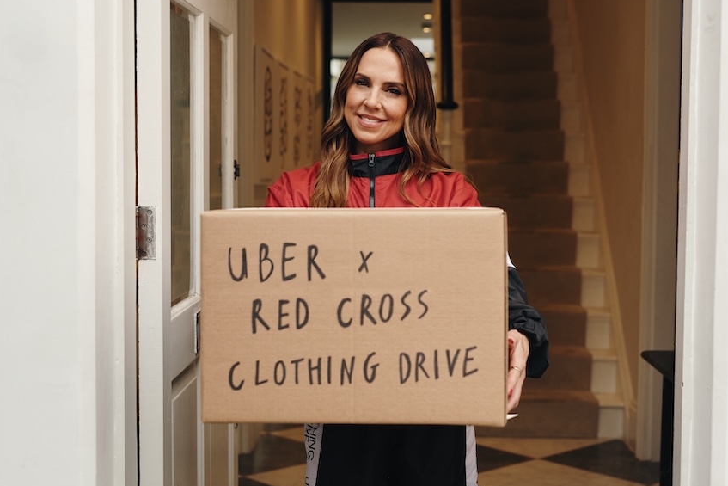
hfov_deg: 33.9
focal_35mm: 59
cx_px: 400
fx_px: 1193
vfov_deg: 23.0
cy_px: 221
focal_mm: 50
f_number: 4
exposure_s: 1/320
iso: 800
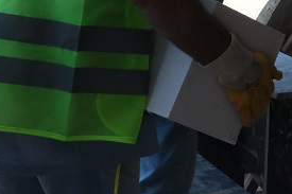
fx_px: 1119
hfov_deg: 14.4
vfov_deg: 9.6
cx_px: 359
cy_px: -126
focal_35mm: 138
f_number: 9
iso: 4000
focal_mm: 23.3
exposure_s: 1/2500
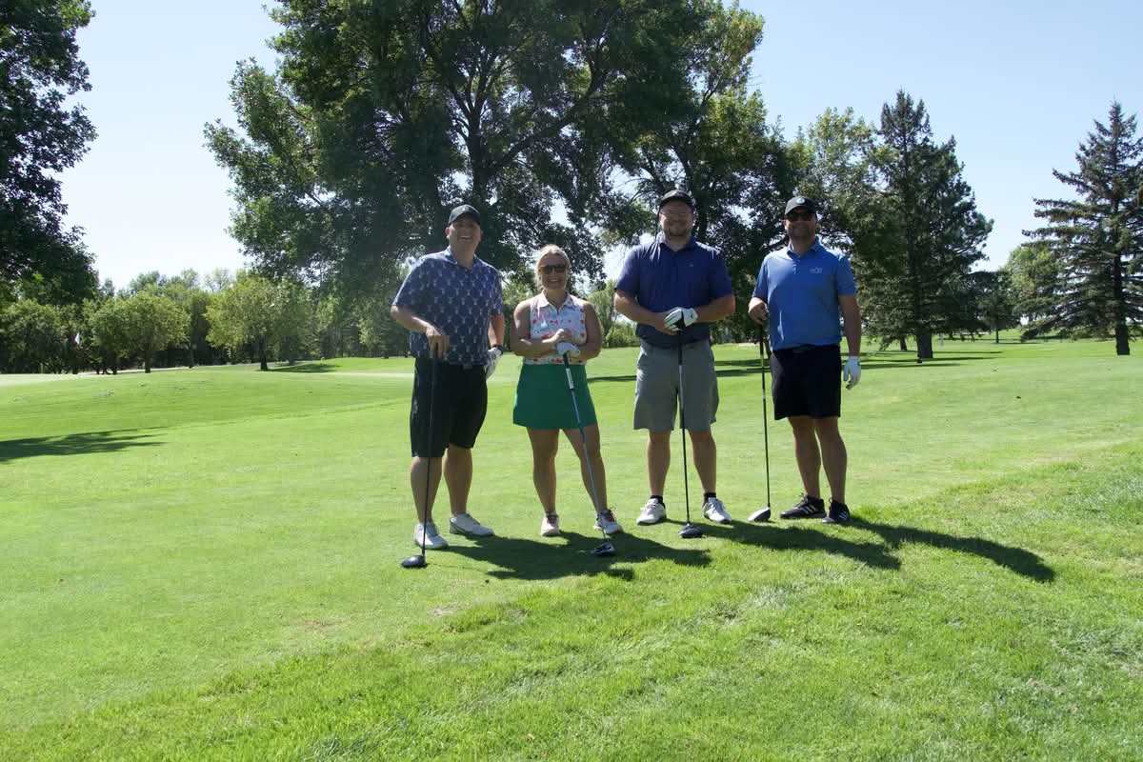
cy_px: 381
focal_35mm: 34
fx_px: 1095
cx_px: 572
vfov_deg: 38.4
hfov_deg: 55.1
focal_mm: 23
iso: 1250
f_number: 8
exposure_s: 1/1500
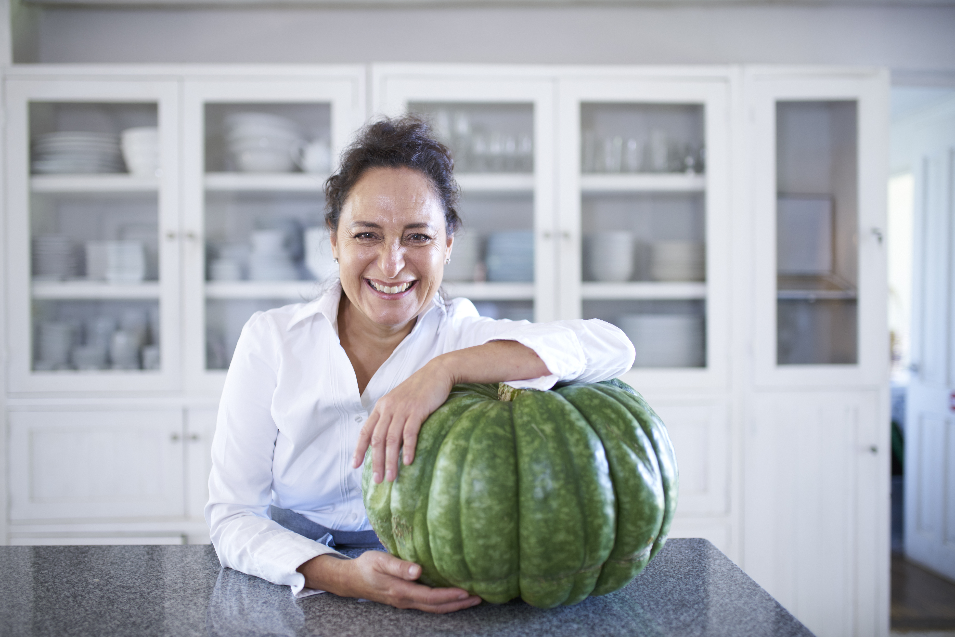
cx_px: 478
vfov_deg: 37.9
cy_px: 318
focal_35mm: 35
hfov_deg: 54.4
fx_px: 929
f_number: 1.6
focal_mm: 35
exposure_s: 1/60
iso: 200
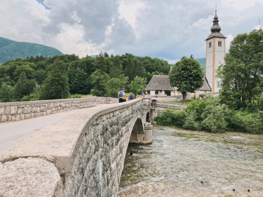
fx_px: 213
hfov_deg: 63.4
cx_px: 132
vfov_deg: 49.7
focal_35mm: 28
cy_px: 98
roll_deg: -1.4
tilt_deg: -1.6
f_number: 1.8
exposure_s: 1/960
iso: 20
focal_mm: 4
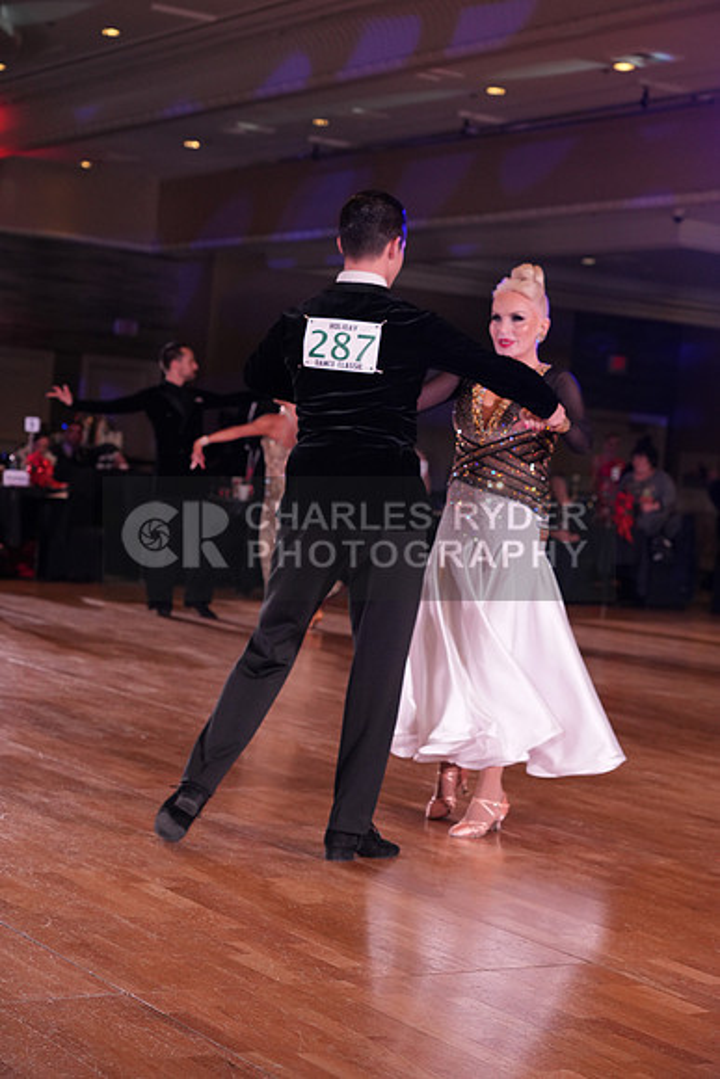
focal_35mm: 68
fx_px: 2039
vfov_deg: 29.6
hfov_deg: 20.0
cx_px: 360
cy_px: 540
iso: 2000
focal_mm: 68
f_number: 5
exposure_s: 1/200
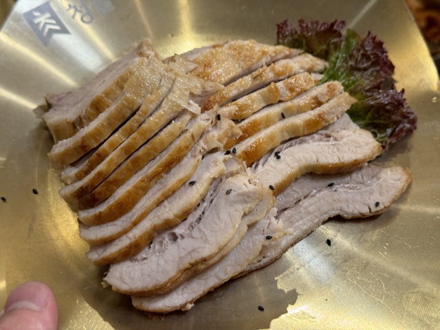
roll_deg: +2.3
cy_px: 165
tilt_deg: -43.9
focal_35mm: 48
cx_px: 220
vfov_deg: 30.3
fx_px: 610
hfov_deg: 39.7
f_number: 1.78
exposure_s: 1/50
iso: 160
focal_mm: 6.76
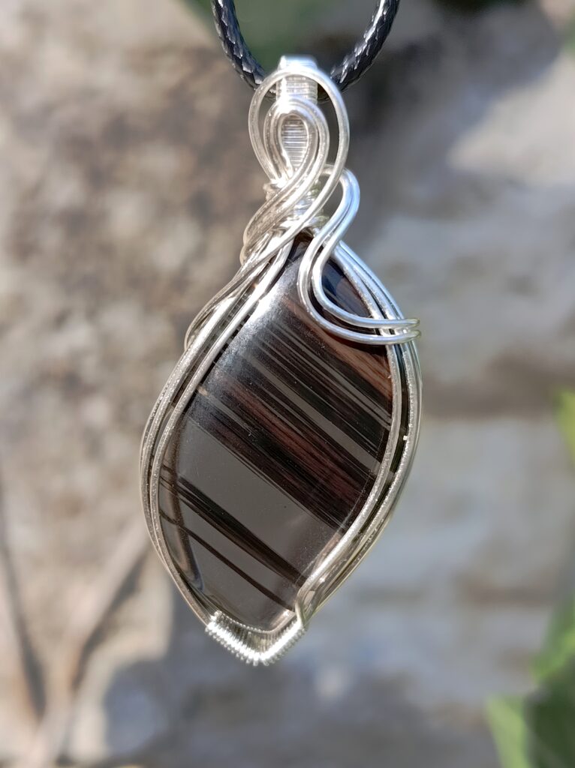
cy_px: 384
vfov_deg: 39.7
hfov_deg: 30.2
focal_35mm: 48
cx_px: 288
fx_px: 1065
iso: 50
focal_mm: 5.24
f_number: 1.7
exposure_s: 1/103
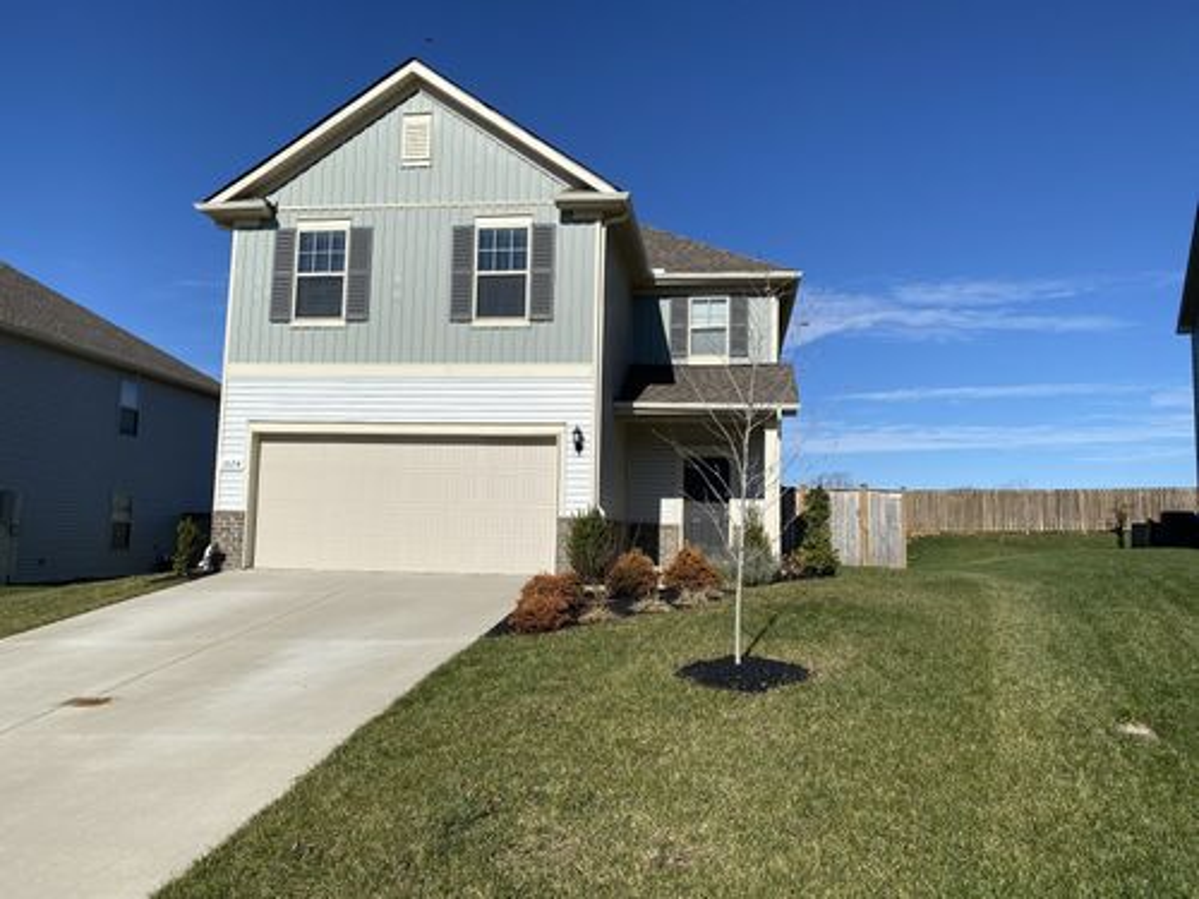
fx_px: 901
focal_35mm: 26
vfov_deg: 53.1
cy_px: 450
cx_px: 600
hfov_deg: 67.3
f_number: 1.8
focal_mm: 4.25
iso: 32
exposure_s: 1/5495
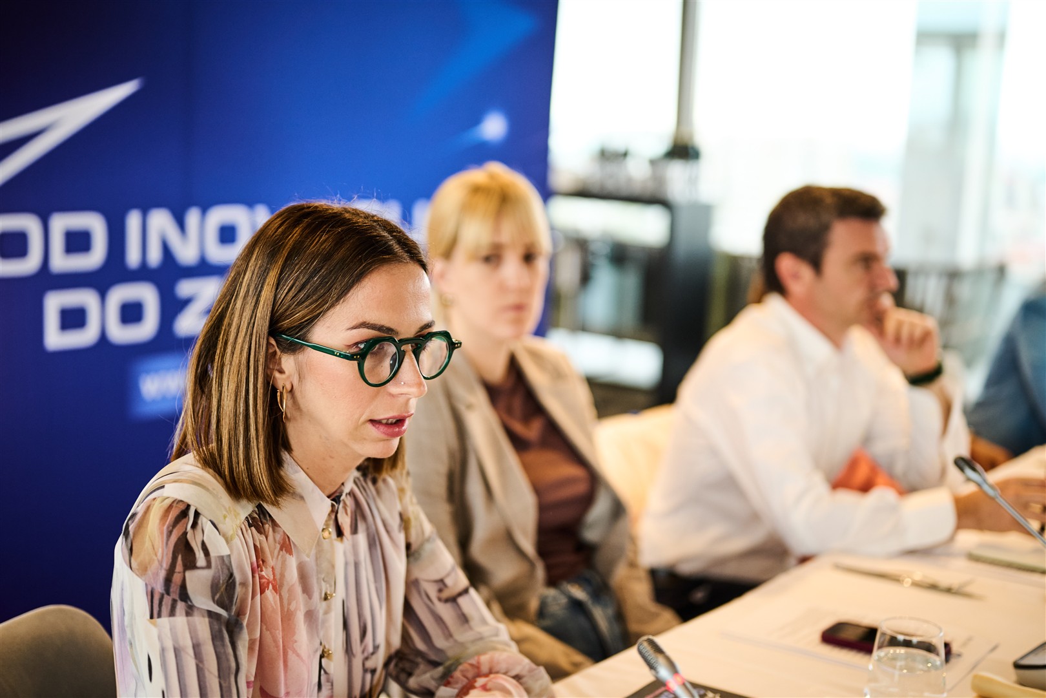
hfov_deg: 39.6
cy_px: 349
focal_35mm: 50
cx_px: 523
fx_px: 1453
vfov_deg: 27.0
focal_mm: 50
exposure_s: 1/250
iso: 640
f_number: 1.8
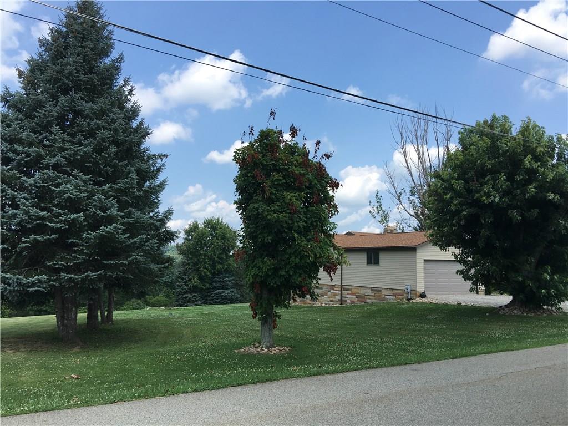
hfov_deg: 61.7
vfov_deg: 48.2
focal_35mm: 29
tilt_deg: +7.6
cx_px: 284
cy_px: 213
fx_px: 476
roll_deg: -1.0
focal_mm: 4.15
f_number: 2.2
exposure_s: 1/950
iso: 25
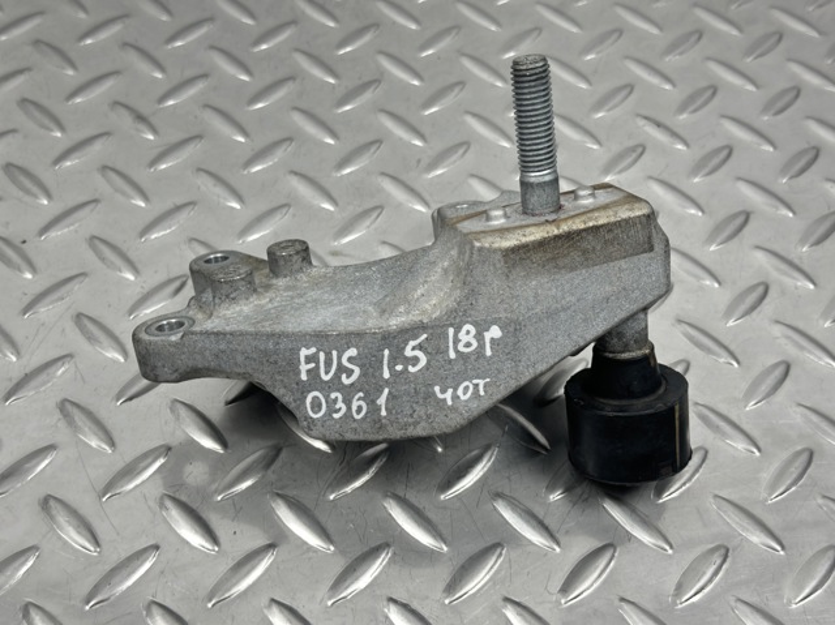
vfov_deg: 30.2
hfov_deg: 39.7
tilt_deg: -51.6
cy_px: 312
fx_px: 1157
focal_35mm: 48
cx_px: 418
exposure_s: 1/50
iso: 50
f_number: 1.78
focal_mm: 6.86
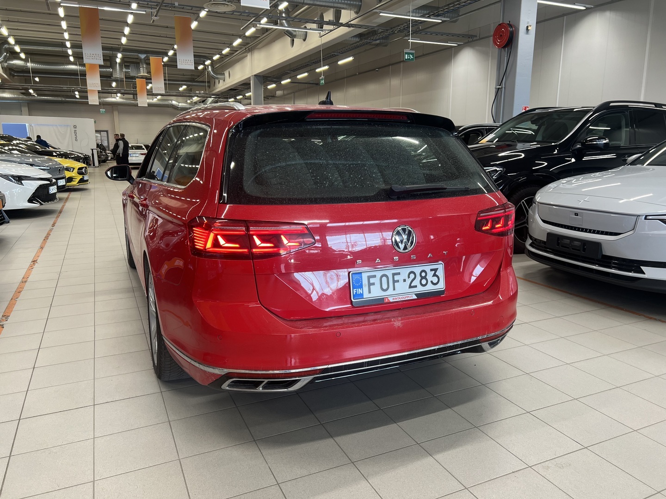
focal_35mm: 26
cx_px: 333
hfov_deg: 67.3
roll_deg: +0.6
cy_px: 250
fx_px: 500
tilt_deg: -11.5
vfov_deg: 53.1
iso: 80
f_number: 1.5
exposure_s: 1/121
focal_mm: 5.7
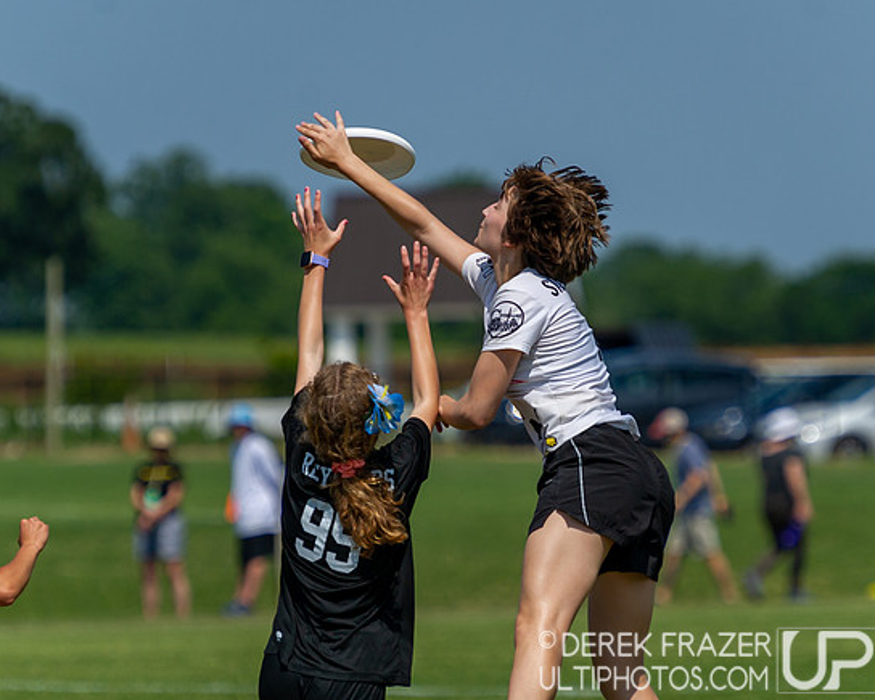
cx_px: 492
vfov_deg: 3.8
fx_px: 10486
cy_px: 334
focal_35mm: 405
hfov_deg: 4.8
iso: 220
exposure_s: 1/4000
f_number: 4
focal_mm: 230
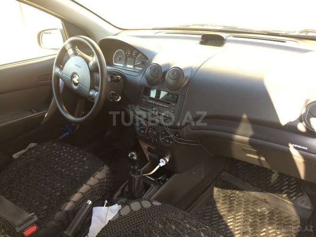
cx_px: 158
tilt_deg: -26.7
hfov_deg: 61.7
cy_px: 118
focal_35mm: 29
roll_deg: +3.2
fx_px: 265
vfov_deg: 48.2
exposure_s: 1/50
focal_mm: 4.15
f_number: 2.2
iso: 40
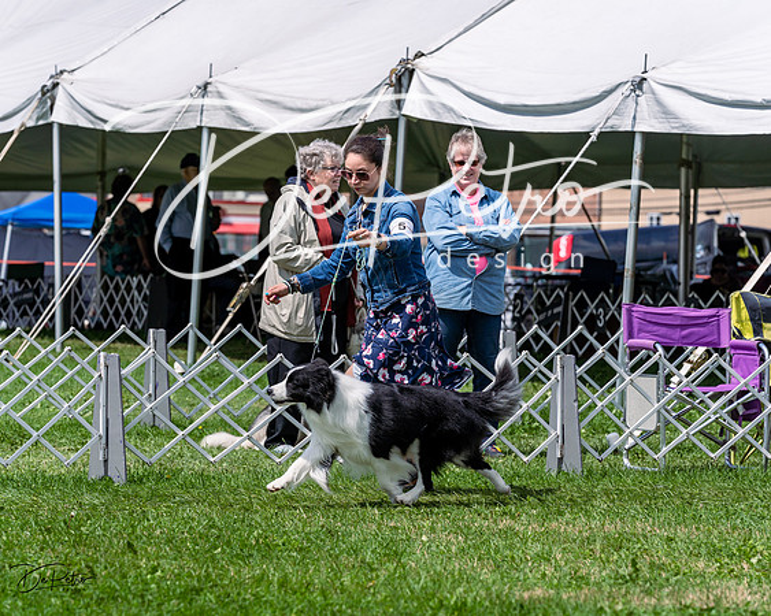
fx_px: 4136
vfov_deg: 8.5
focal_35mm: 181
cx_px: 386
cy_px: 308
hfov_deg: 10.7
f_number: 6.3
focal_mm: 161
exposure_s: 1/1000
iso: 100
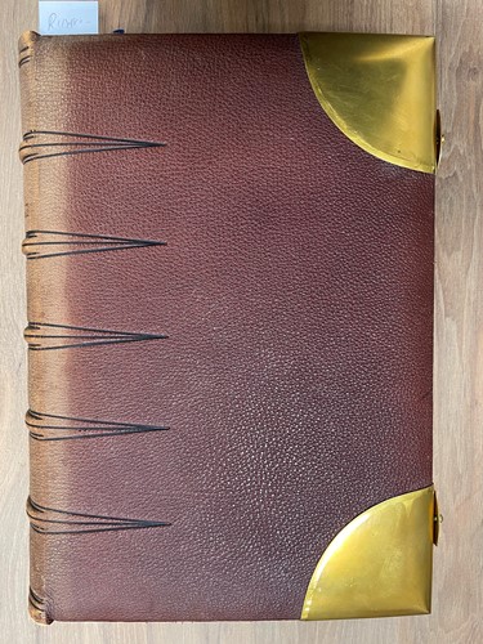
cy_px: 322
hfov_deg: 53.1
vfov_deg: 67.3
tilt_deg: -86.8
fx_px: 484
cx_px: 242
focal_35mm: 26
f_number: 1.6
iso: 160
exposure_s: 1/50
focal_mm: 4.2
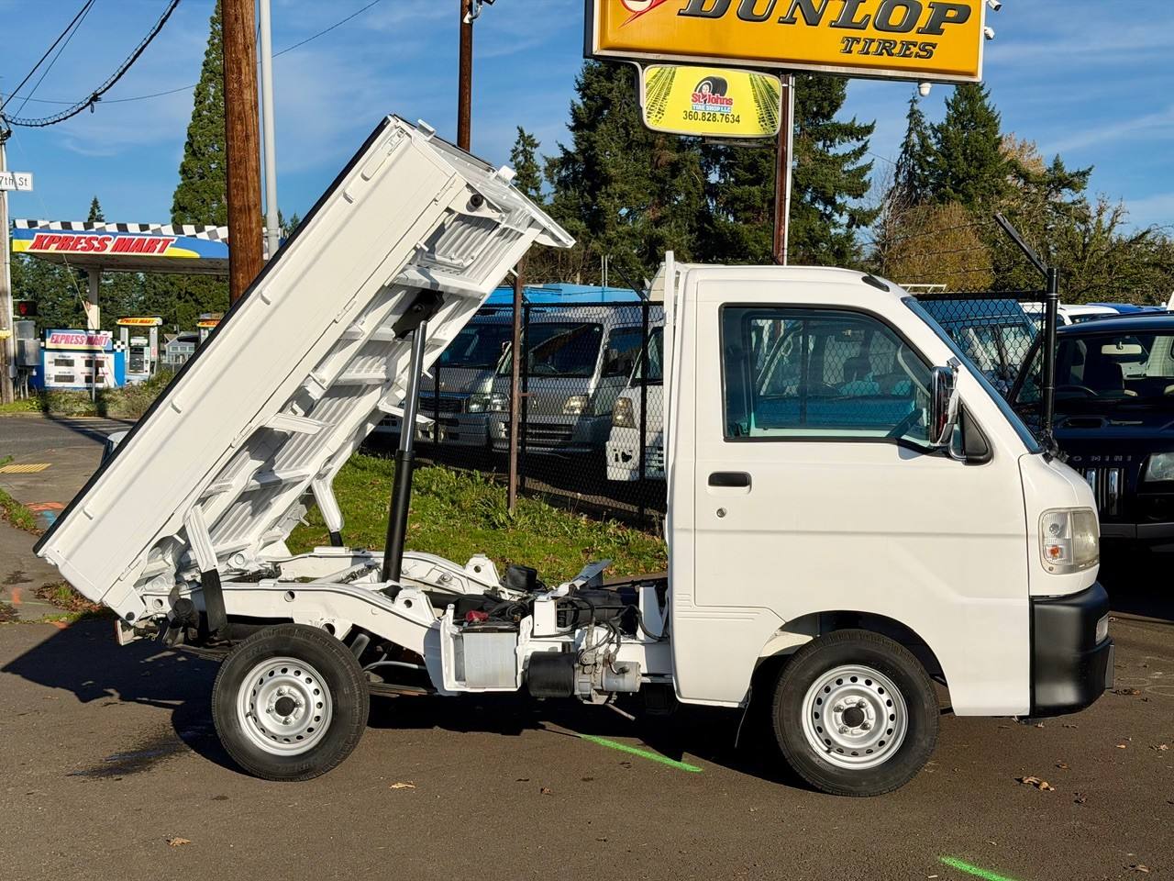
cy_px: 440
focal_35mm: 48
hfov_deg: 39.7
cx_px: 587
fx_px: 1628
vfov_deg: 30.3
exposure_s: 1/16129
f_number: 1.78
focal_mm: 6.76
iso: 80
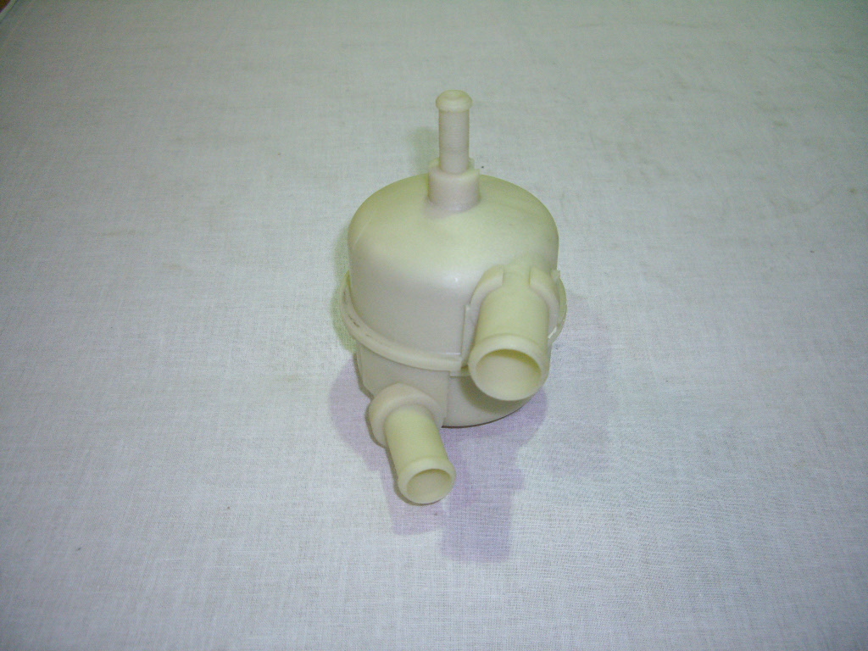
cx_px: 434
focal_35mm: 38
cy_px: 326
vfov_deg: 37.7
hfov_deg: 49.0
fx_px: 953
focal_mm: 7.9
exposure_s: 1/50
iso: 400
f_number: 2.8
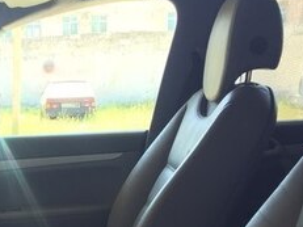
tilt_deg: -15.3
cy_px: 276
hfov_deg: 22.5
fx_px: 726
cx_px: -12
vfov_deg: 16.9
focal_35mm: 83
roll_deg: +0.6
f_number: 2.2
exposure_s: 1/50
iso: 32
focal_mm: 4.15
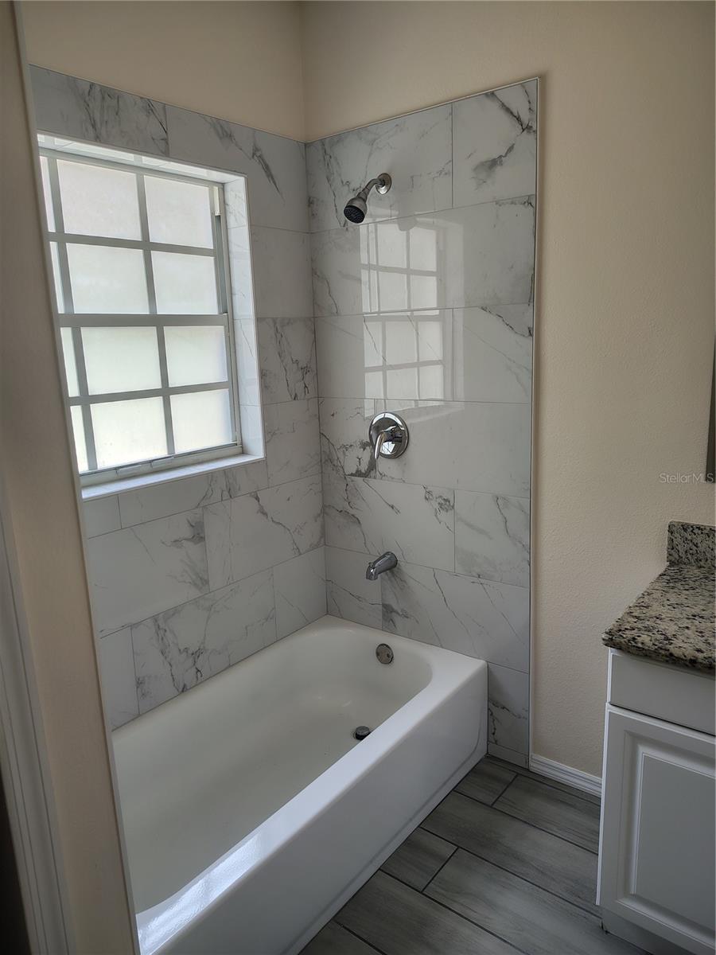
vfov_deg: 71.6
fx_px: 662
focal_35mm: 24
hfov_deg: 56.8
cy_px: 478
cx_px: 358
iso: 100
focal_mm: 5.56
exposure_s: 1/138
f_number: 1.8
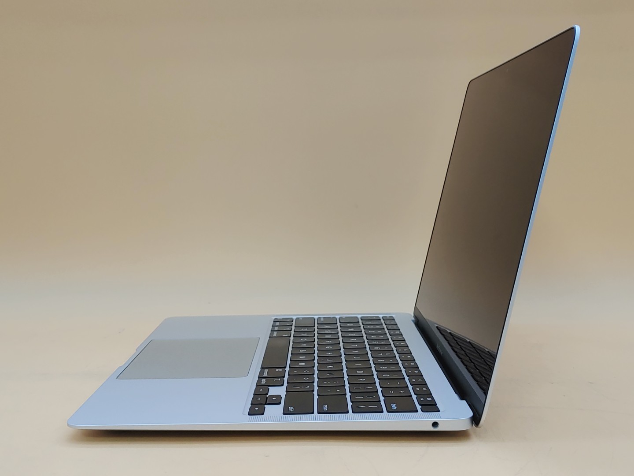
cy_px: 238
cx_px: 317
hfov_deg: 42.9
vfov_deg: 32.9
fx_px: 806
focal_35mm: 44
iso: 50
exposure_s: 1/120
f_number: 1.8
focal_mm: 4.36
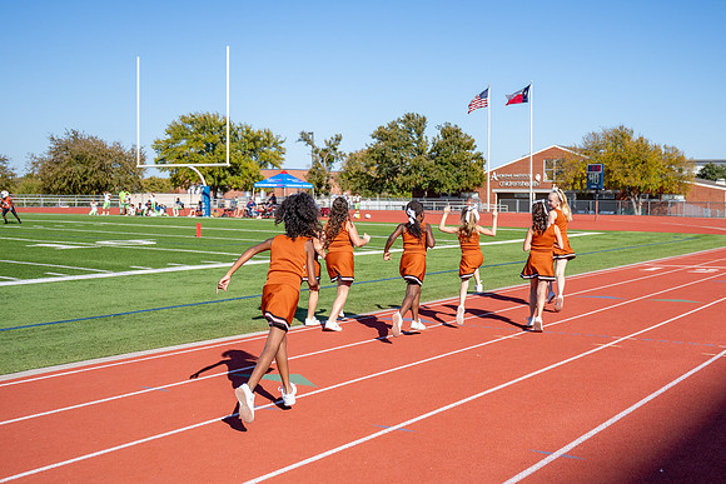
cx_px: 463
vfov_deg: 31.4
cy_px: 258
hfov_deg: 45.3
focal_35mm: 43
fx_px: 861
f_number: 2.8
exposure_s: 1/3200
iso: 250
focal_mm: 28.8
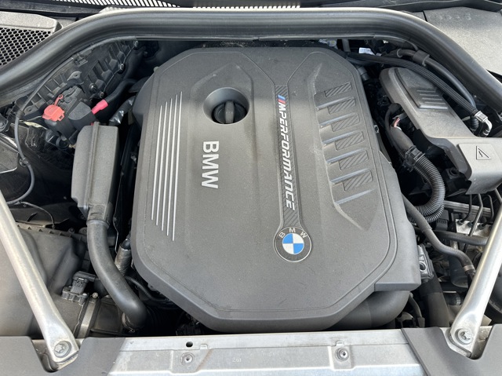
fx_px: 348
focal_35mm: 24
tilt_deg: -57.2
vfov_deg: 56.8
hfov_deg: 71.6
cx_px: 251
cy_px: 188
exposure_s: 1/121
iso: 64
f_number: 1.78
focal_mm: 6.86
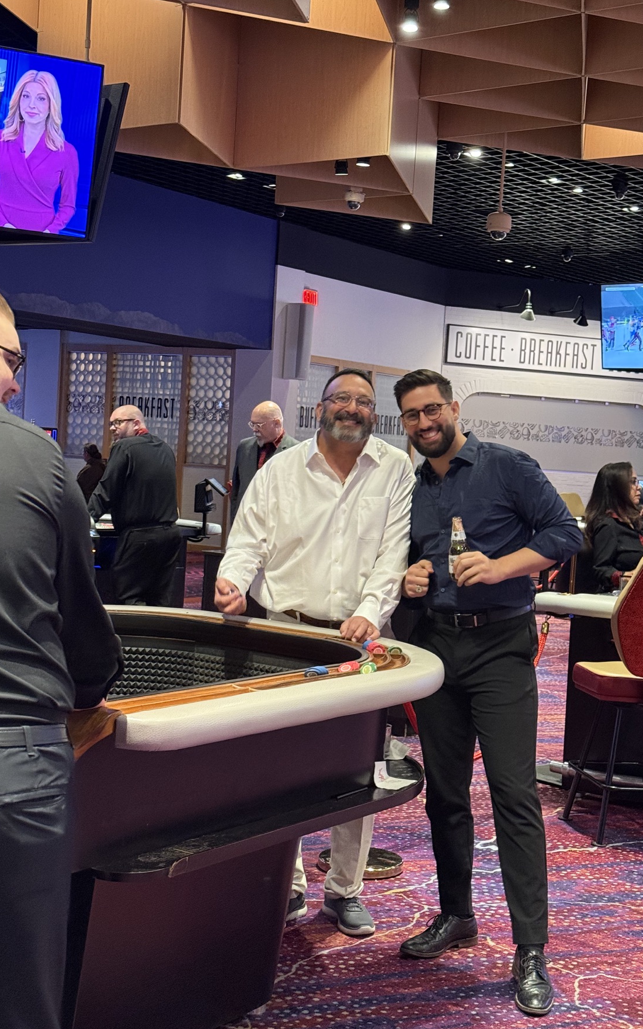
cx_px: 381
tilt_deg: -2.1
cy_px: 515
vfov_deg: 38.9
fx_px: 1458
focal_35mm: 52
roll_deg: -3.8
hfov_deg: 24.8
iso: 400
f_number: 1.78
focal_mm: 6.76
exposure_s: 1/40
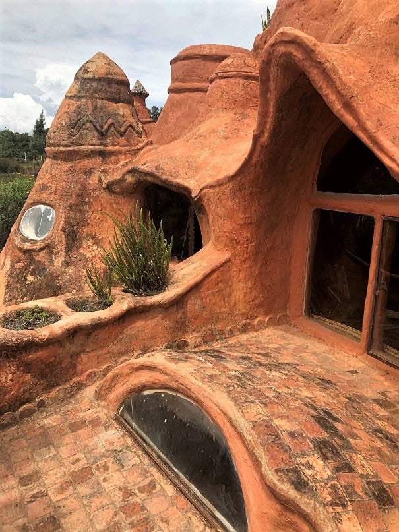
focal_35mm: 28
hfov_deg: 49.7
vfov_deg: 63.5
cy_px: 266
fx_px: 430
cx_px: 200
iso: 20
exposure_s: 1/1372
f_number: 1.8
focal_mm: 4
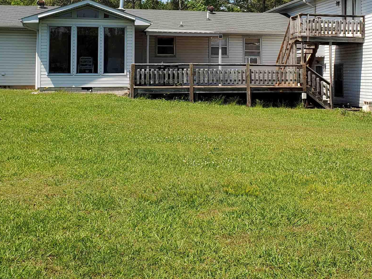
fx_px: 548
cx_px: 234
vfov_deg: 27.8
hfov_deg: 37.2
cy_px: 46
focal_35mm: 51
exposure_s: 1/1205
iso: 50
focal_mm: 4.3
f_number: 2.4
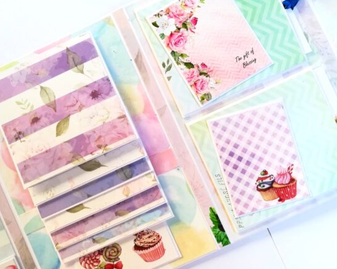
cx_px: 160
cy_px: 131
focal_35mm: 28
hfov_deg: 62.2
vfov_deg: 51.5
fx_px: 279
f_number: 2.2
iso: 100
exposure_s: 1/33.3
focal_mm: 3.83
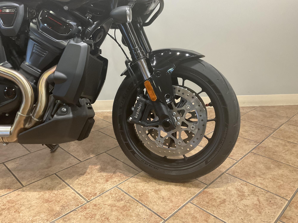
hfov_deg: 61.7
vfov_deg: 48.2
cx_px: 149
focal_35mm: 29
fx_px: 250
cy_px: 112
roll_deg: -0.1
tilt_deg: -20.4
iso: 160
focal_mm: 3
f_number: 1.8
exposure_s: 1/60
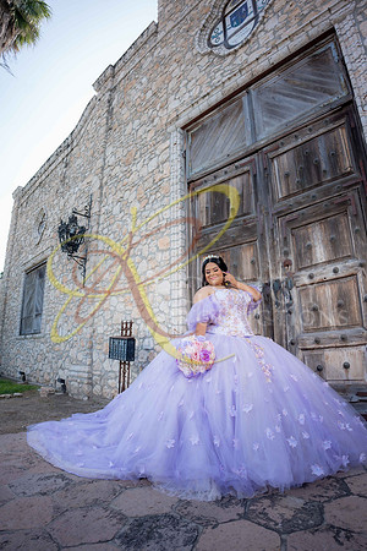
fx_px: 306
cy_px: 276
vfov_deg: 84.0
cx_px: 184
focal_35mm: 20
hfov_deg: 61.9
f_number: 2.8
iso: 125
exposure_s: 1/500
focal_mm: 20
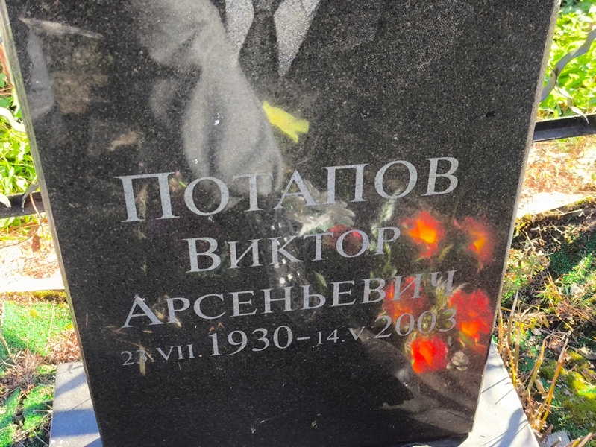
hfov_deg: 38.2
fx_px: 861
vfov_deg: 29.1
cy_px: 224
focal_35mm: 50
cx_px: 298
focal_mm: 4.71
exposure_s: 1/120
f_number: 1.7
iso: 64
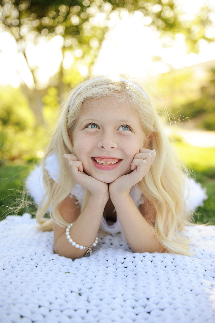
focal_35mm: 38
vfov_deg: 50.7
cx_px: 108
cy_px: 162
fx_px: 341
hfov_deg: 35.0
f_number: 2.8
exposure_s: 1/500
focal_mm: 38
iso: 200
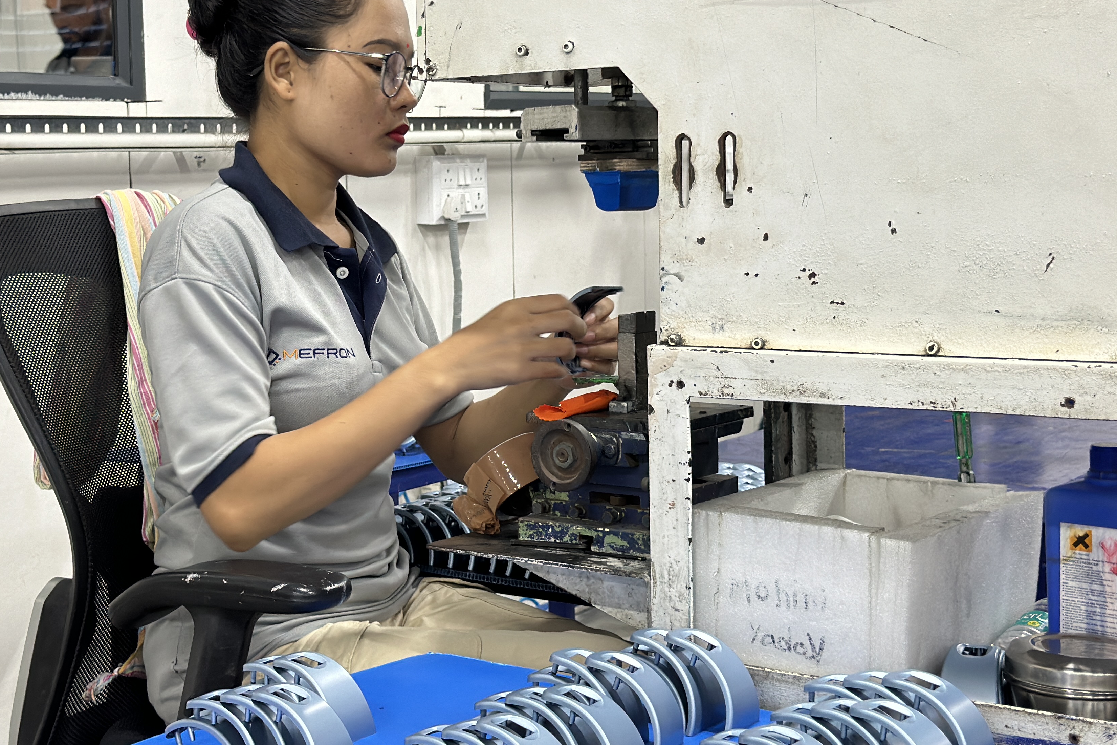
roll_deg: +0.9
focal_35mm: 61
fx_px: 1893
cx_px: 453
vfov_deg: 22.2
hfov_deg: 32.8
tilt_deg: -4.2
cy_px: 287
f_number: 1.78
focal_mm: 6.86
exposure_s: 1/50
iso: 200
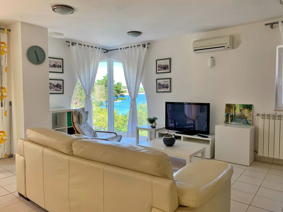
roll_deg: -0.2
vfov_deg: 53.1
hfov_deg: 67.3
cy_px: 106
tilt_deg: -2.1
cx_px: 142
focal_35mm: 26
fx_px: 213
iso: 25
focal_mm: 4.25
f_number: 1.8
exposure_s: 1/125
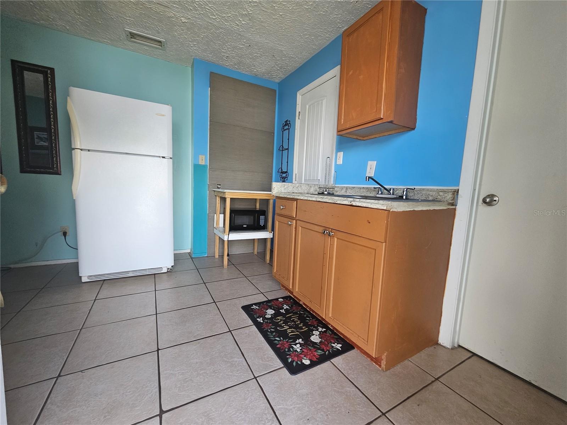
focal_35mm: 13
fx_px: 213
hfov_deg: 106.2
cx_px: 284
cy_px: 212
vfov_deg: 89.9
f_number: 2.2
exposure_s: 1/77
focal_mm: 2.2
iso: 125
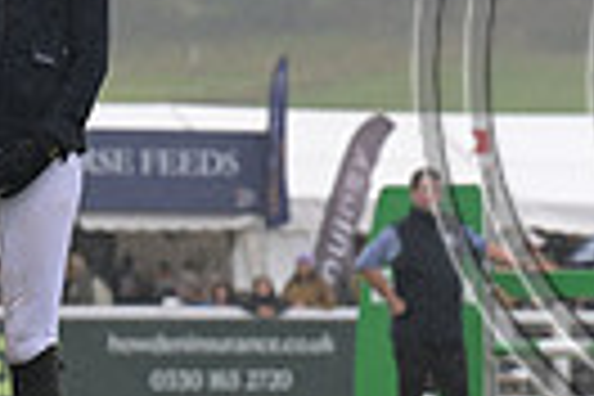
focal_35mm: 484
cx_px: 828
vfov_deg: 2.8
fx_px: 7985
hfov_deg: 4.2
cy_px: 7
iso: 1000
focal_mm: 110
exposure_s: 1/1250
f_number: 4.5
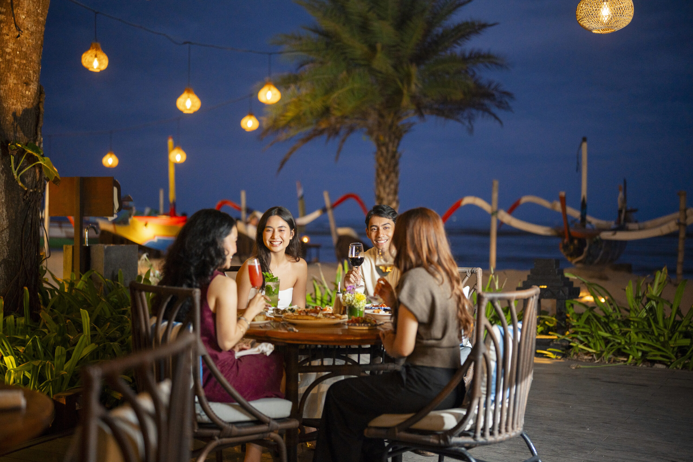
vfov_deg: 27.0
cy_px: 231
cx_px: 346
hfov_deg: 39.6
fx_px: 962
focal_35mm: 50
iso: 400
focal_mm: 50
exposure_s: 1/200
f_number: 1.4
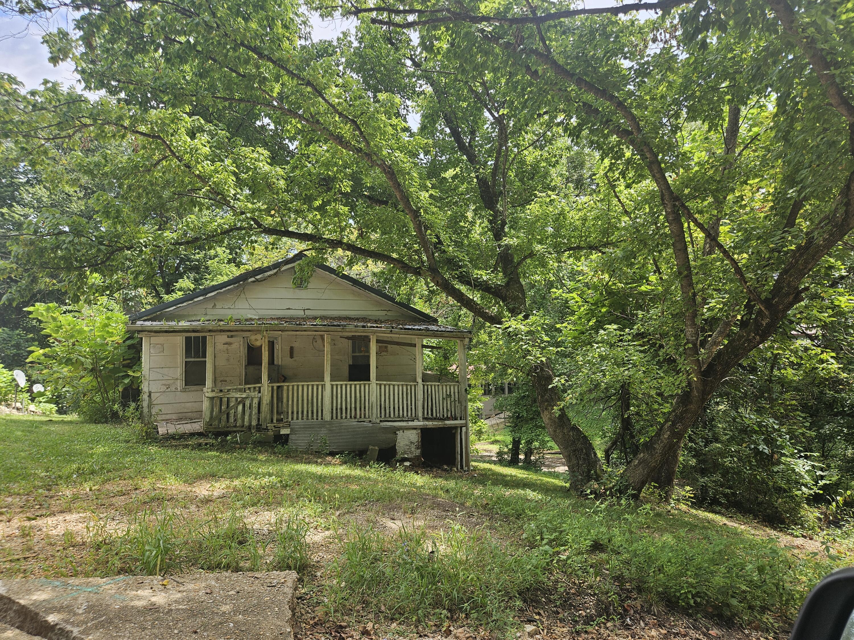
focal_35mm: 23
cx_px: 427
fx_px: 567
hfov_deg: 73.9
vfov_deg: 58.9
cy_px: 320
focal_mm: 5.4
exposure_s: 1/390
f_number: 1.8
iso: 25
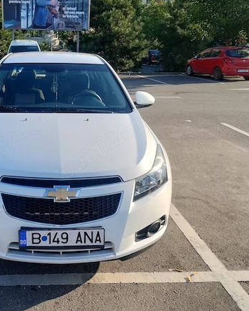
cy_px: 153
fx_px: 341
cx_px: 57
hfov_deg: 38.9
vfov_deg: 49.1
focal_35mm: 37
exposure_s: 1/450
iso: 100
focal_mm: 4.27
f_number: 1.8
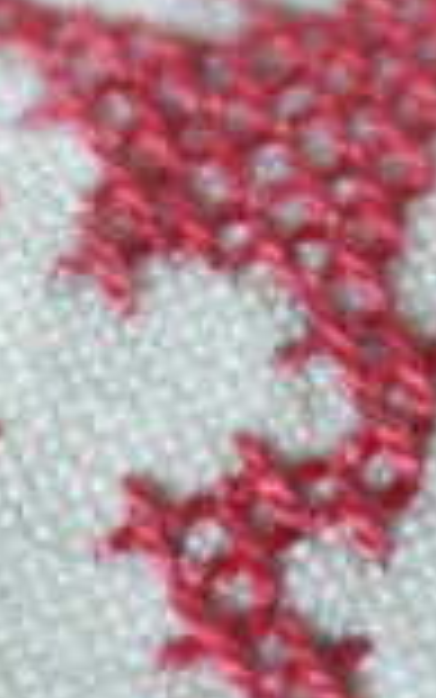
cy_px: -302
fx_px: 4426
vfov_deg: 8.8
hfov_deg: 5.6
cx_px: 178
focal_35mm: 233
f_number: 1.7
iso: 100
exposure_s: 1/100
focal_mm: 20
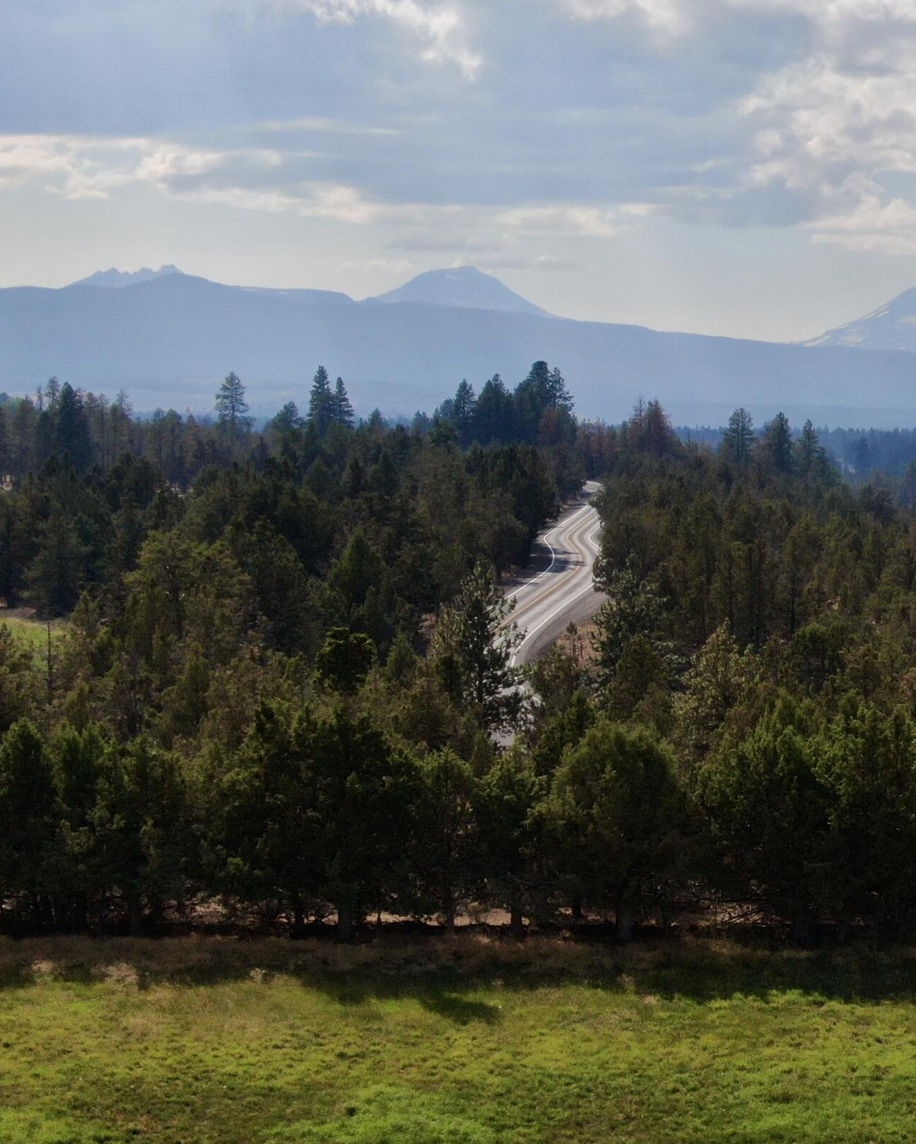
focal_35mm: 88
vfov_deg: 21.7
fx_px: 2982
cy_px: 481
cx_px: 1013
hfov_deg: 16.9
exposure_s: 1/1600
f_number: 3.8
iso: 100
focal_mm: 8.6
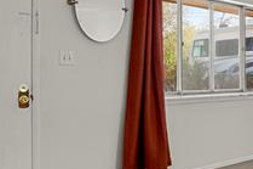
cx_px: 234
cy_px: 75
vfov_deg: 25.9
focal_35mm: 52
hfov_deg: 35.6
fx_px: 365
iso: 250
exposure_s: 1.6
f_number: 8
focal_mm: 17
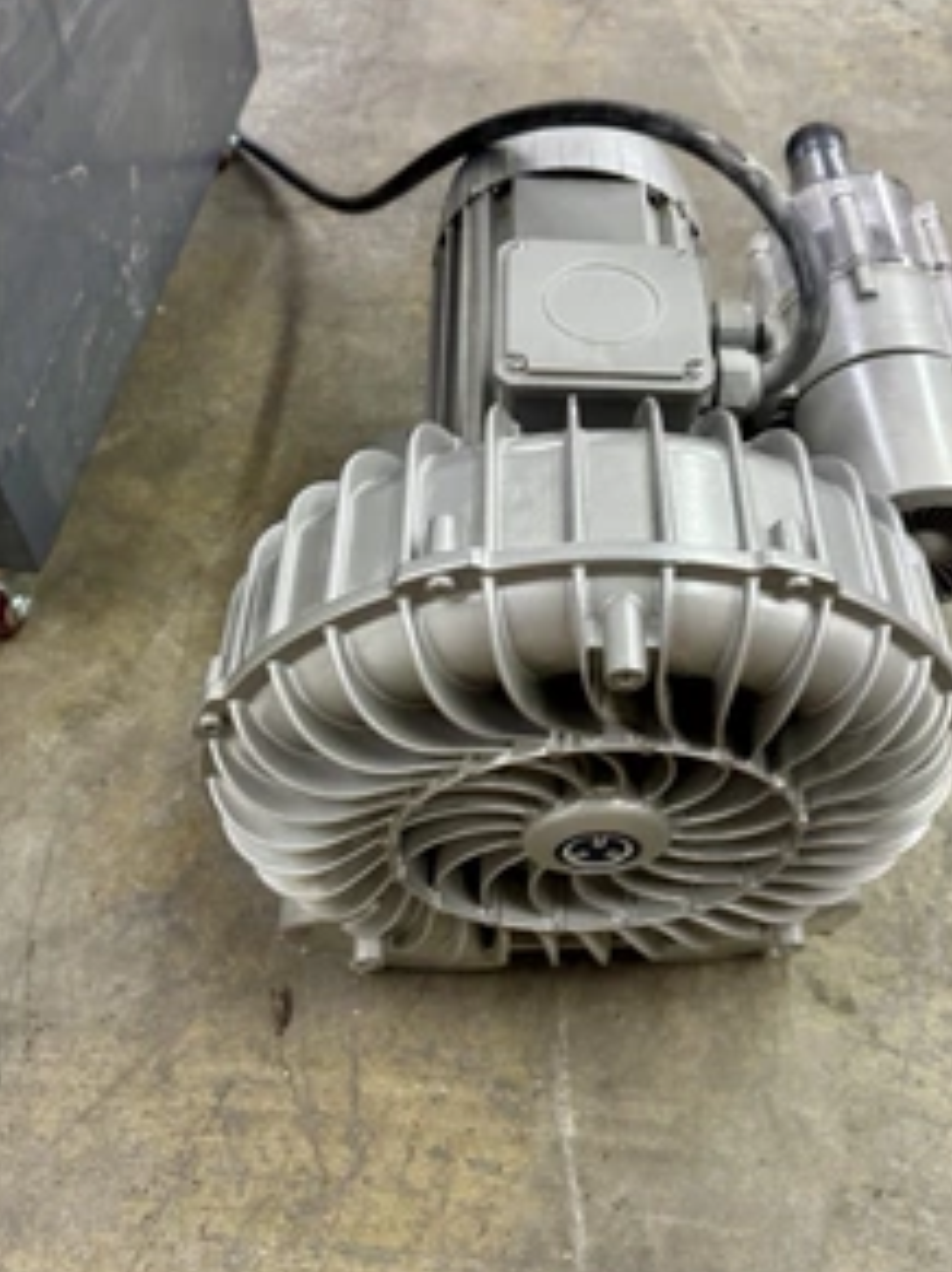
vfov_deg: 55.3
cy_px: 568
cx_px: 646
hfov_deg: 42.3
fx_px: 1211
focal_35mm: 33
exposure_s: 1/60
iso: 200
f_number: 1.78
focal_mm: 6.76
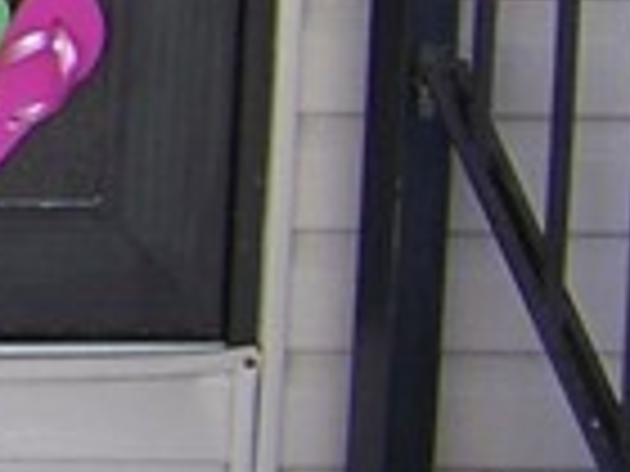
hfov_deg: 6.7
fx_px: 4787
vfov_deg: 5.6
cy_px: -220
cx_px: -1364
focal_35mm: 263
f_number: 2.8
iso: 64
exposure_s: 1/100
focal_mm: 5.85
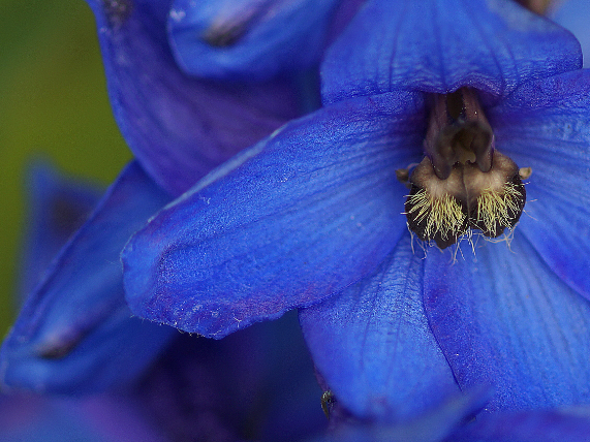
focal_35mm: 303
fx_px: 5163
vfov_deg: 4.9
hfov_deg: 6.5
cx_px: 485
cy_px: 291
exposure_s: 1/640
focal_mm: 100
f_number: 2.8
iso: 100
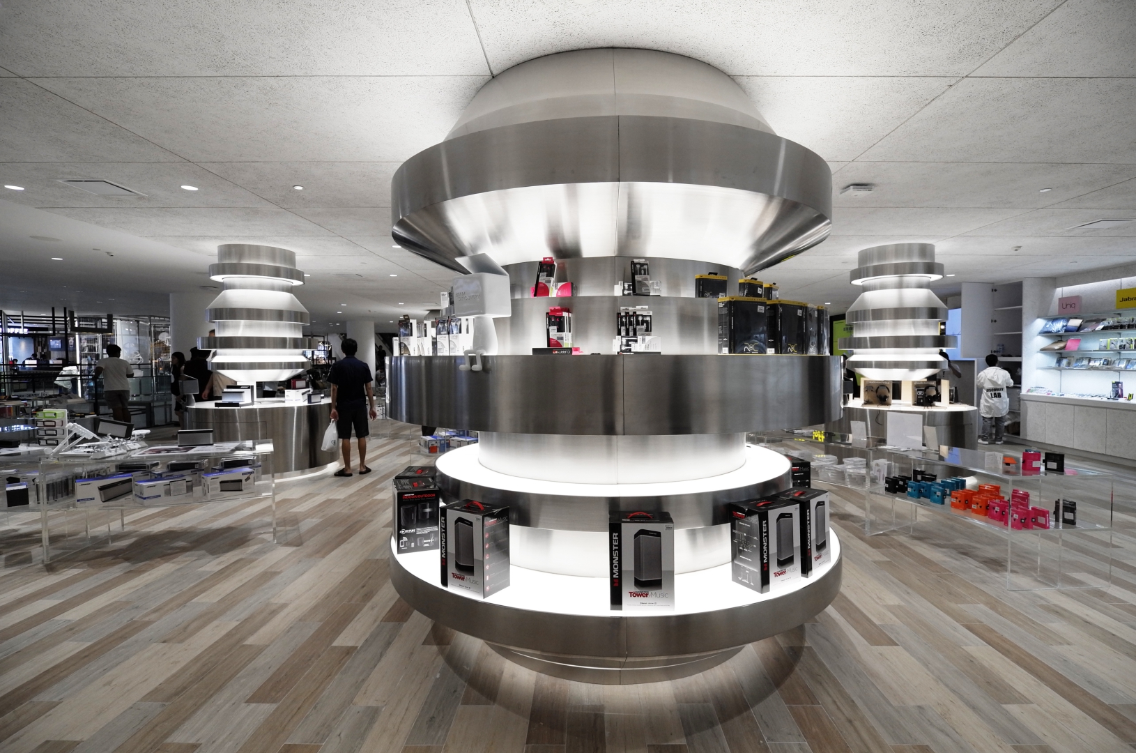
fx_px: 504
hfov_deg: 96.8
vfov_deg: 73.5
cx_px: 568
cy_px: 376
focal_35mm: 16
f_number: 5.6
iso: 400
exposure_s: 1/100
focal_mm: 11
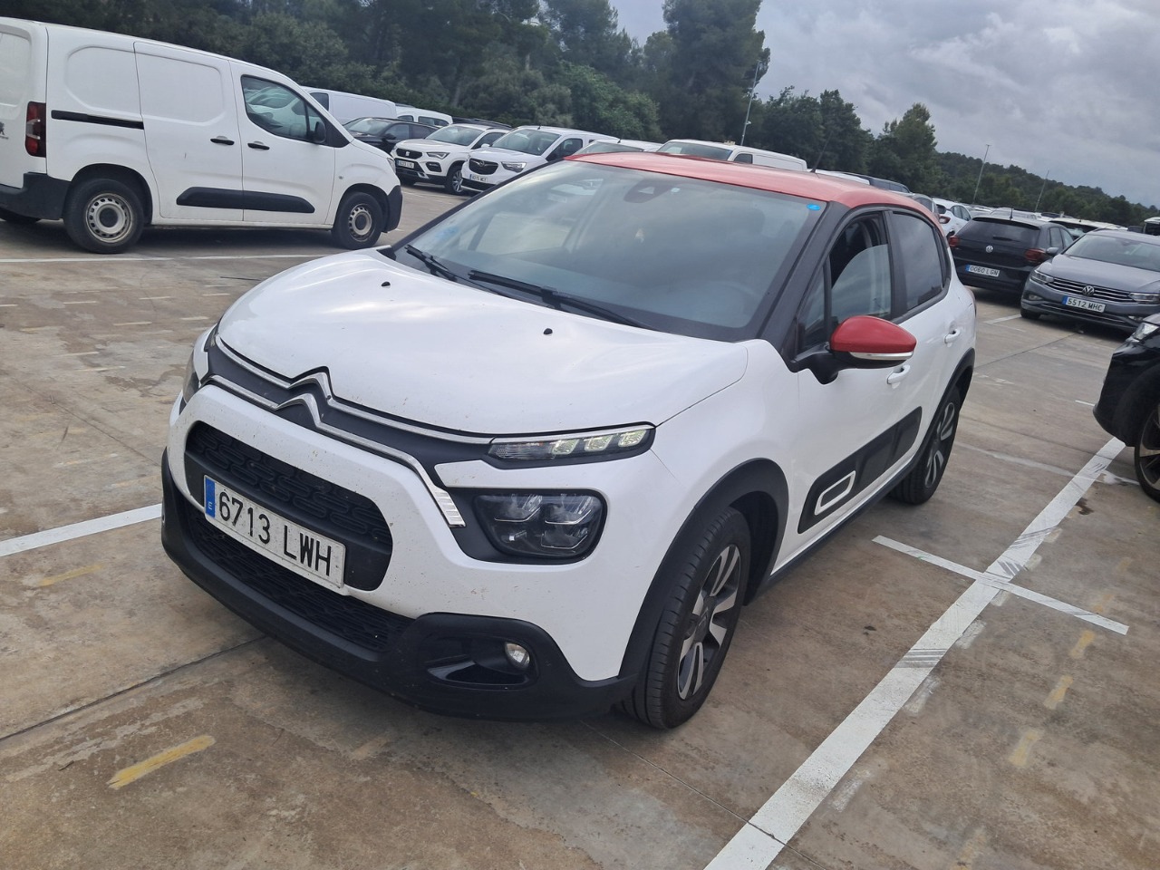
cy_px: 435
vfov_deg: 51.4
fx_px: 905
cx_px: 580
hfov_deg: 65.3
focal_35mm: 27
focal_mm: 4
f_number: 1.8
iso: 50
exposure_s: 1/304
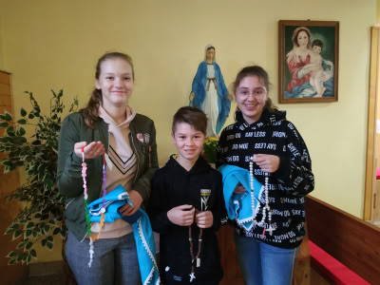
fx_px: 263
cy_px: 142
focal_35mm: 24
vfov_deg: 56.8
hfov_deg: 71.6
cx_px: 190
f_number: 1.9
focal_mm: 3.94
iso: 800
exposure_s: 1/20
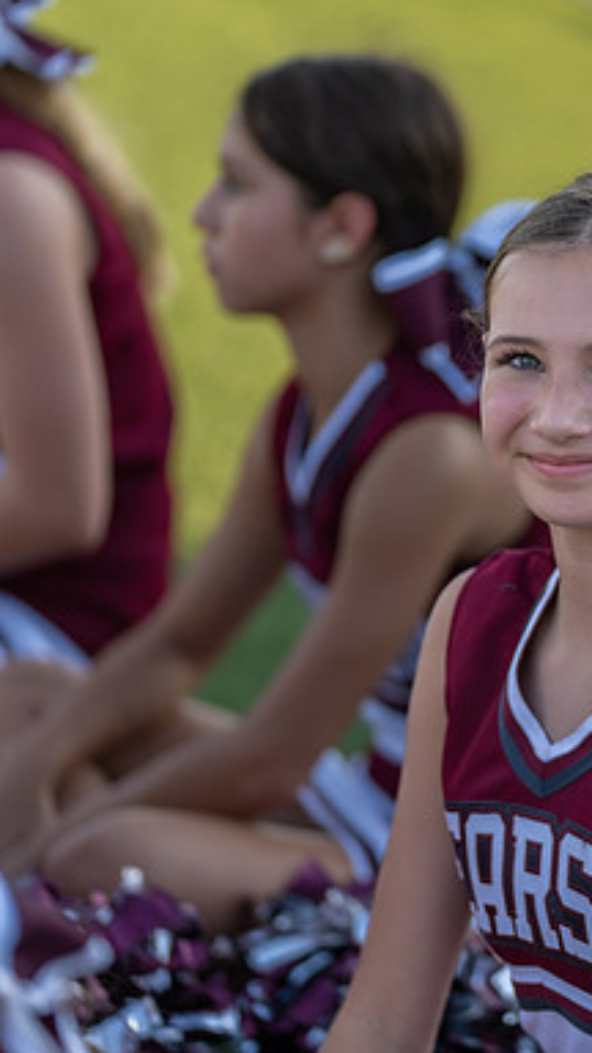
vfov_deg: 9.9
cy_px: 525
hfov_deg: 5.6
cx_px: 606
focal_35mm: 217
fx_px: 6056
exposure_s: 1/500
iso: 100
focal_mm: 137
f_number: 2.8
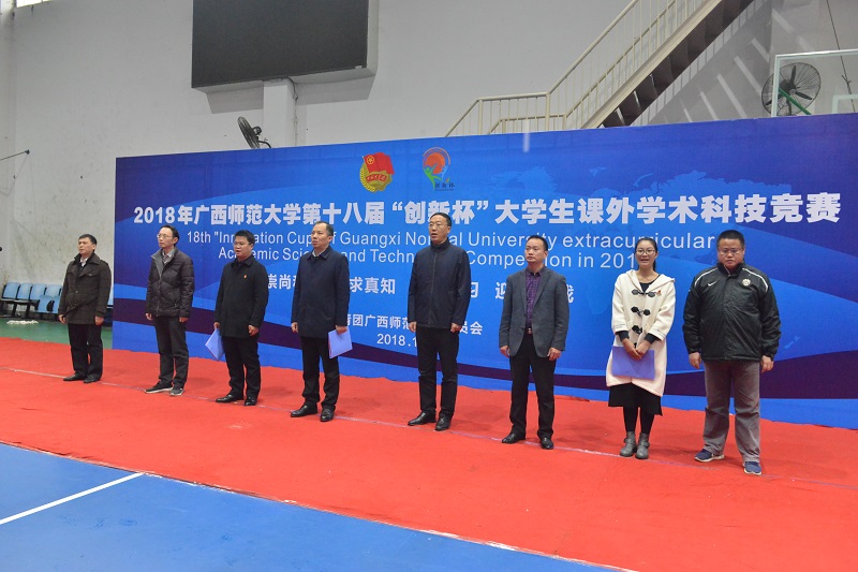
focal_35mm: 26
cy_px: 286
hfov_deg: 69.4
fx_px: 619
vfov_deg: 49.5
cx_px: 429
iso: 6400
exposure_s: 1/250
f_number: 5.6
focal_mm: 26
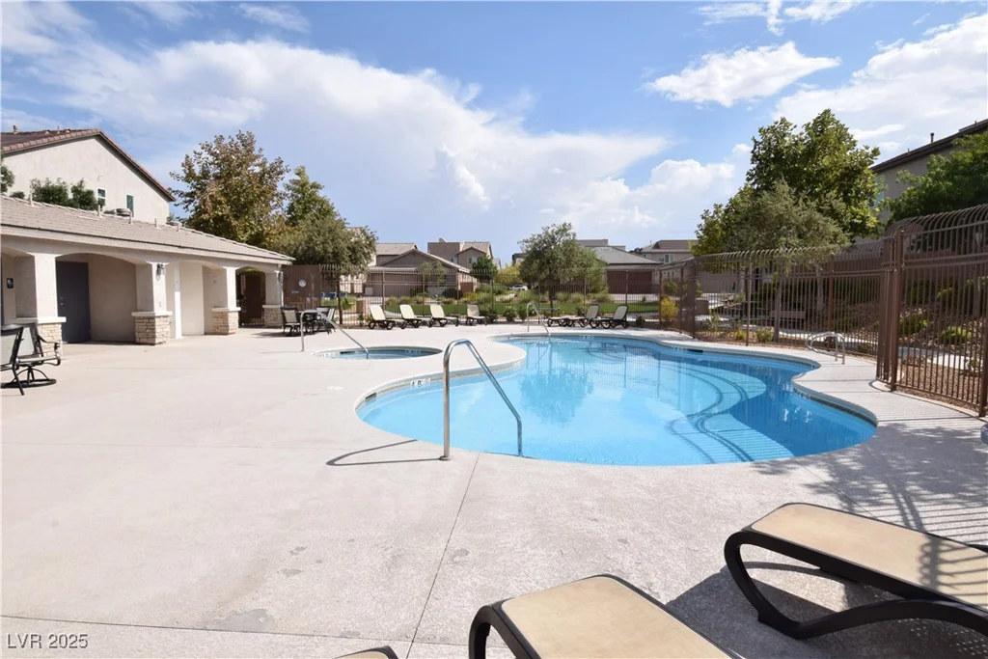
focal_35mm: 20
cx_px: 494
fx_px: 535
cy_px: 330
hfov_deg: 85.4
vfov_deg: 63.2
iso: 100
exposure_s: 1/60
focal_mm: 13
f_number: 18
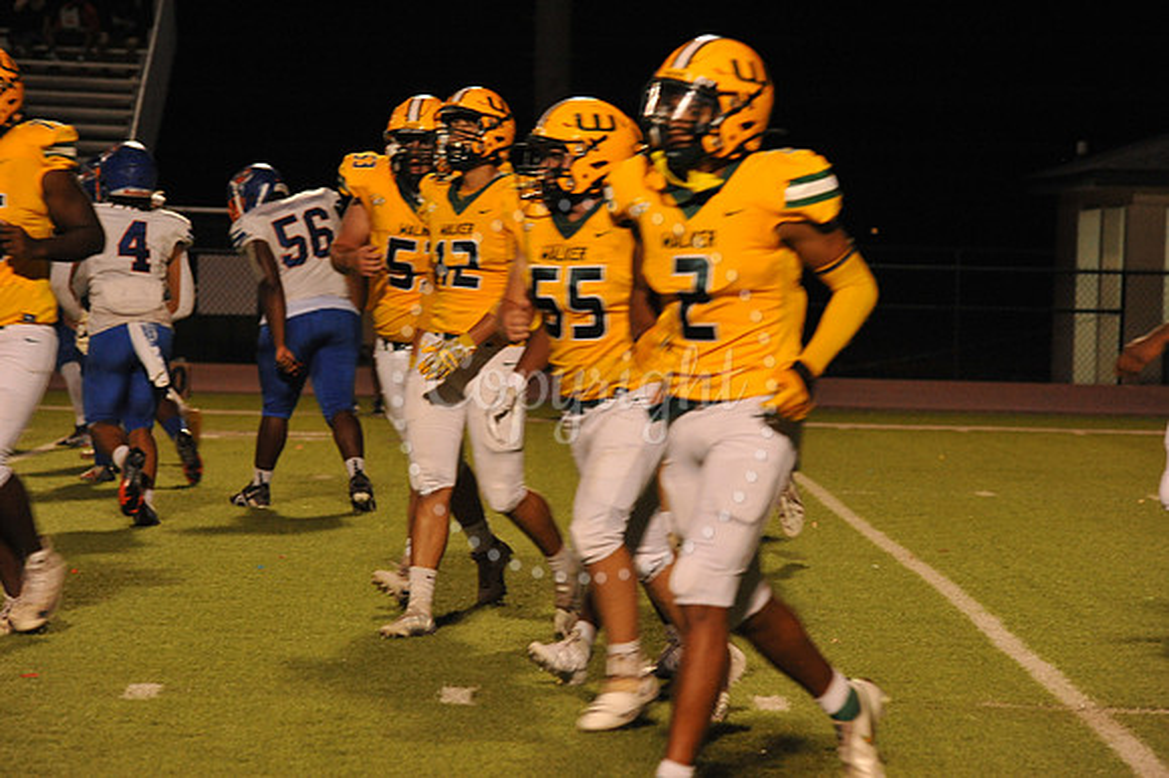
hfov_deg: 10.3
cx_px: 584
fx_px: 6490
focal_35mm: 200
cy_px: 389
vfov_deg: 6.9
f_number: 9
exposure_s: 1/160
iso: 3200
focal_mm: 200
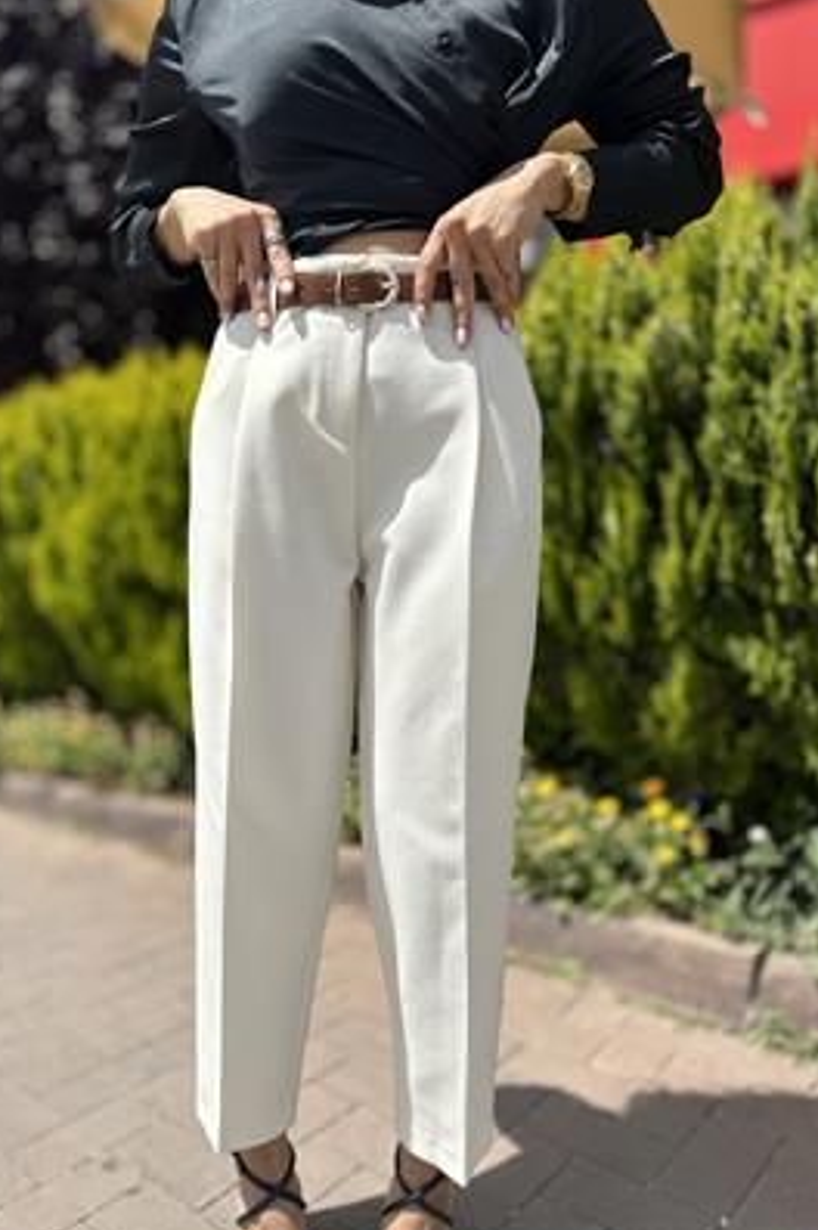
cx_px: 359
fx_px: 888
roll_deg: -1.3
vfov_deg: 69.4
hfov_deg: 49.4
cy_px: 627
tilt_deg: -6.8
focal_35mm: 26
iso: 80
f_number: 1.78
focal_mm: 6.86
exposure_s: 1/4762
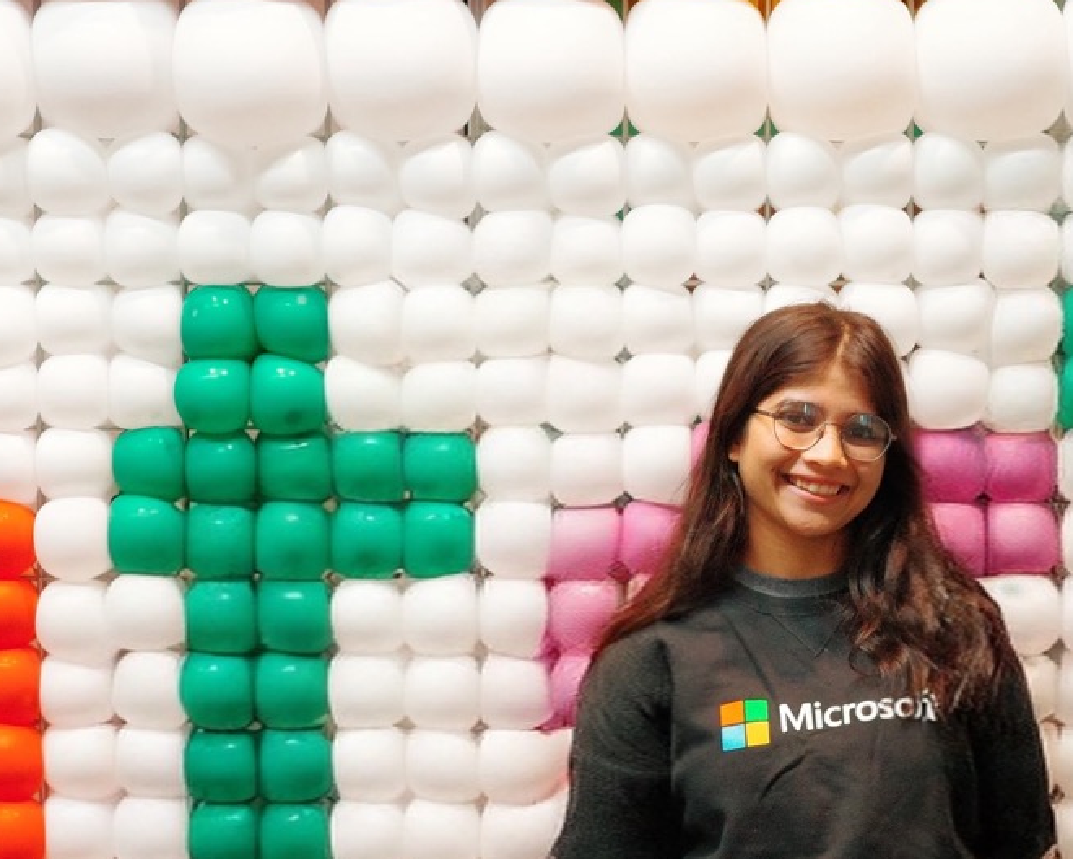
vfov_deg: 14.2
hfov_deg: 17.7
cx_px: 741
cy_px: 573
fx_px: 3430
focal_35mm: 108
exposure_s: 1/40
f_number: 3.5
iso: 1600
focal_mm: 26
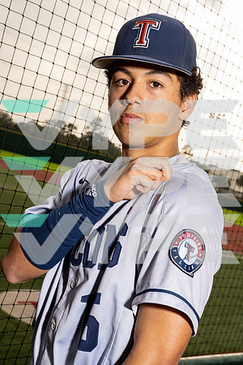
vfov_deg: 36.2
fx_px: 557
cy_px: 182
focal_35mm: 55
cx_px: 122
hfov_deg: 24.6
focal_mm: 55
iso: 400
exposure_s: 1/250
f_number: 11
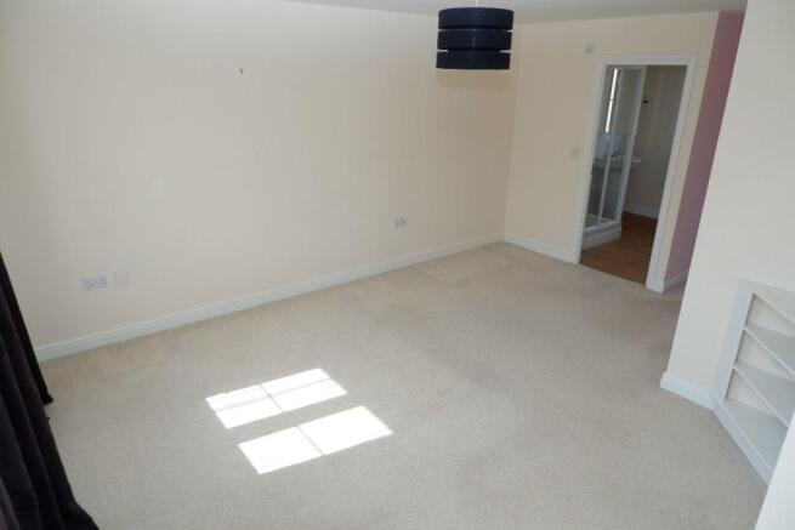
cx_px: 398
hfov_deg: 76.1
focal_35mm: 23
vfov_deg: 55.1
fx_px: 508
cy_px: 265
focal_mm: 15
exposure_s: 1/125
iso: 200
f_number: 4.5
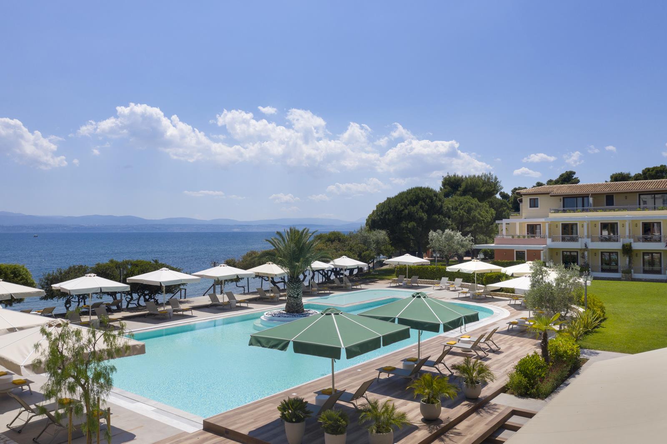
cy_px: 222
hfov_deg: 65.5
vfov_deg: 46.4
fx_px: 519
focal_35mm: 28
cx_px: 334
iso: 100
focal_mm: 10.26
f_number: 6.3
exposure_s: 1/800
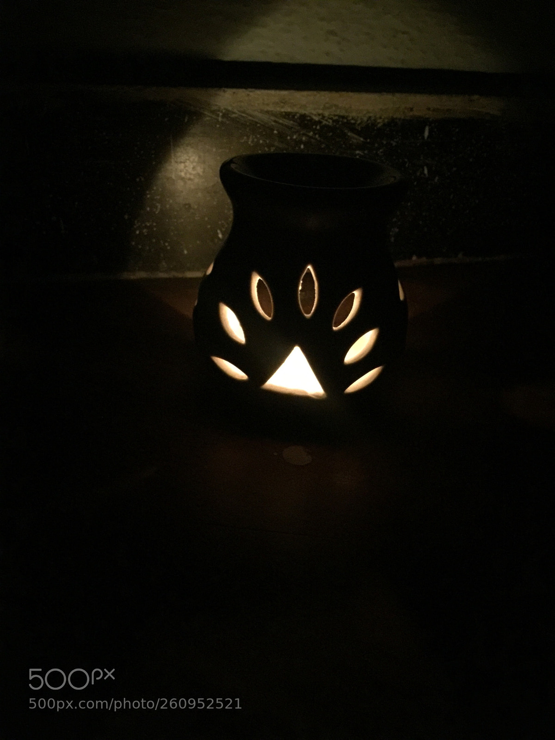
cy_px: 370
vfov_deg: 61.7
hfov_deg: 48.2
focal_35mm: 29
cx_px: 278
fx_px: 620
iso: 400
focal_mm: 4.15
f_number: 2.2
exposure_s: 1/4
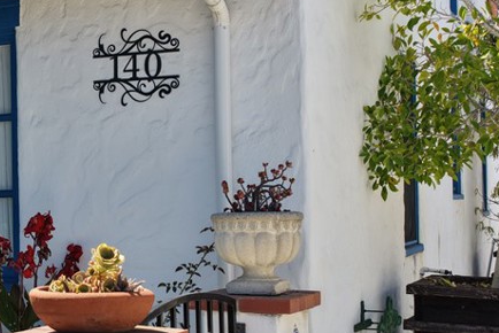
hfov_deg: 28.9
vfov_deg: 20.6
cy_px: 190
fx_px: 915
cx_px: 23
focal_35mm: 66
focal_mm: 14.45
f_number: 2.8
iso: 320
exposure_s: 1/1600
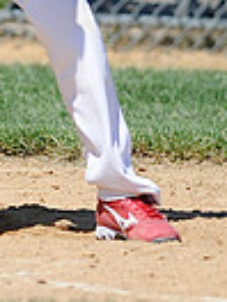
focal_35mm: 1472
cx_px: -61
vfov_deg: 1.3
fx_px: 12871
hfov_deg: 1.0
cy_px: -144
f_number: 4
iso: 200
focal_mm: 300
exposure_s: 1/2000
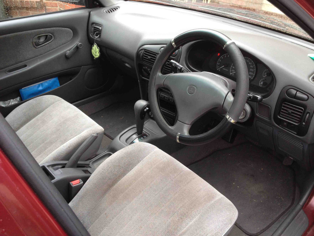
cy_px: 118
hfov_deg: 52.6
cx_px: 157
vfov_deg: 40.7
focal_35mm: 35
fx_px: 317
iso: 80
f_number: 2.4
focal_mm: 4.28
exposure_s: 1/60
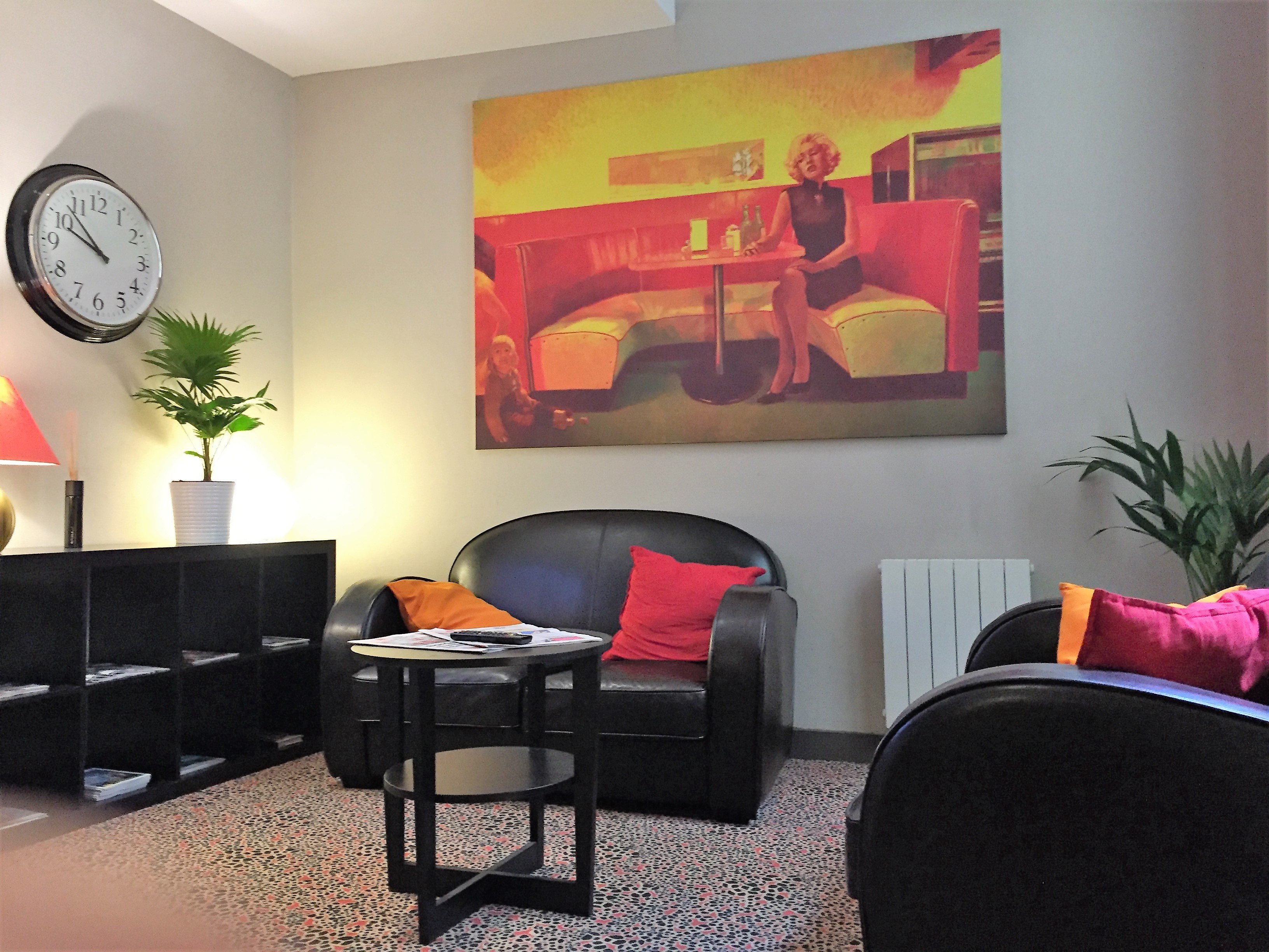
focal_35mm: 29
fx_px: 1063
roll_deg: +0.9
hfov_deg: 61.7
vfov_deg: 48.2
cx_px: 634
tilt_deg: +2.7
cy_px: 476
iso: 250
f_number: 2.2
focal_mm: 4.15
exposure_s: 1/17
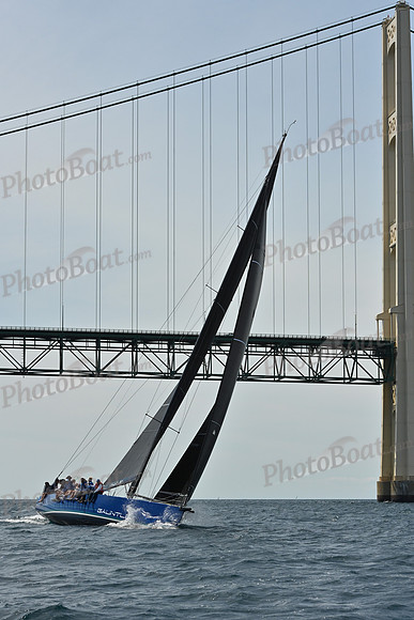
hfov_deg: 14.0
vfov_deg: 20.8
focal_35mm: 98
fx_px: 1689
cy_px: 310
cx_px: 207
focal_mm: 98
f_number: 10
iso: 320
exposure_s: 1/1250
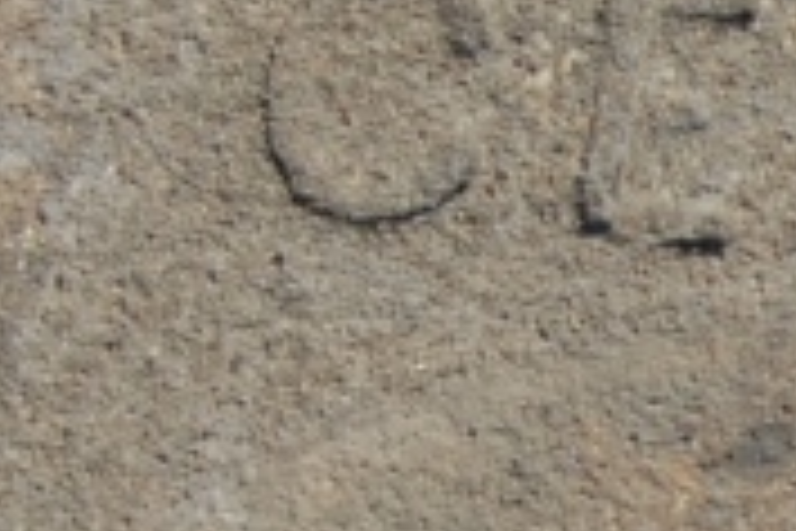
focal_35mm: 269
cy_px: 583
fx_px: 5945
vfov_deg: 5.1
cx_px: 1646
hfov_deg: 7.3
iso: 200
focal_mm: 31
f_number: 7.1
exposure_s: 1/200
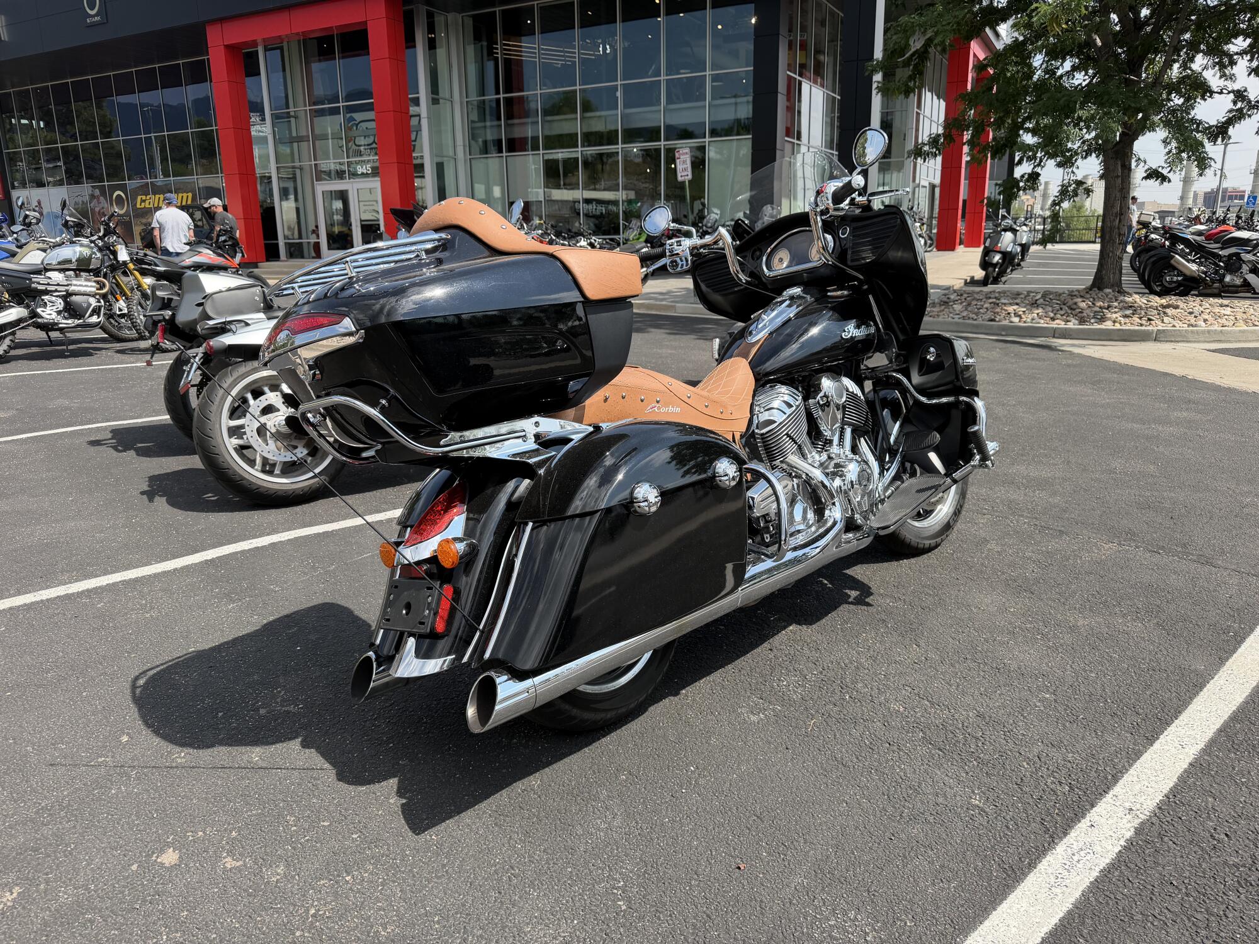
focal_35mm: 24
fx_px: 873
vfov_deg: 56.8
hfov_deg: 71.6
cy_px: 472
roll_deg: +3.0
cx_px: 630
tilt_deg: -13.7
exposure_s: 1/2445
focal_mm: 6.76
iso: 80
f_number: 1.78
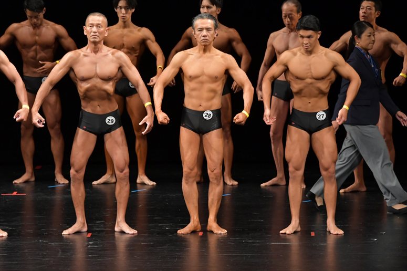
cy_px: 136
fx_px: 2882
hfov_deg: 8.1
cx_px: 204
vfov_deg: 5.4
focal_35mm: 255
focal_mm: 170
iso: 3200
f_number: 5.6
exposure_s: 1/400
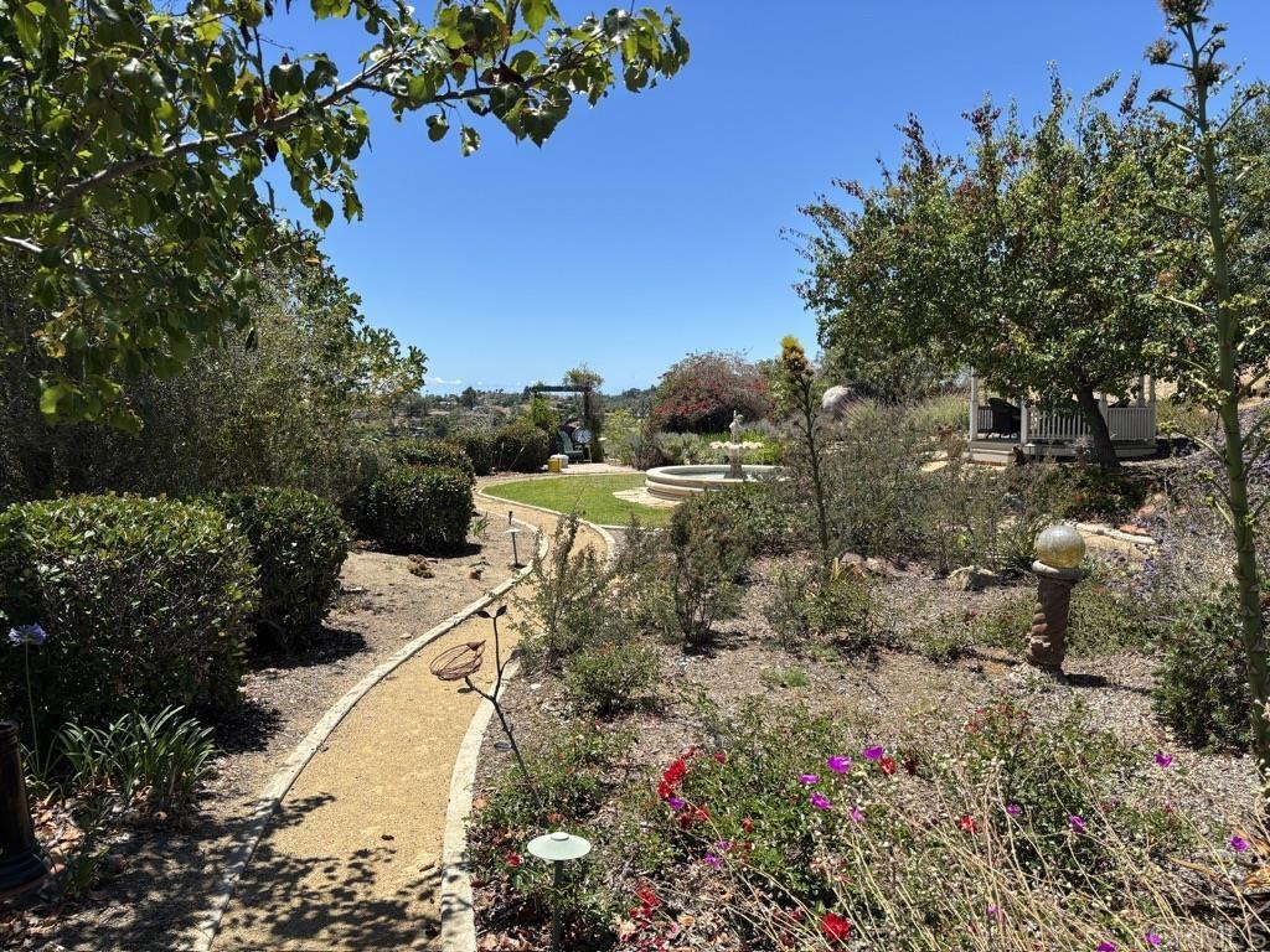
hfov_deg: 67.3
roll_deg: +0.8
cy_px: 476
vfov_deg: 53.1
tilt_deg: -3.2
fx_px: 954
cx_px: 635
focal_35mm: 26
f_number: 1.6
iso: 50
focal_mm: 5.96
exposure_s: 1/2710
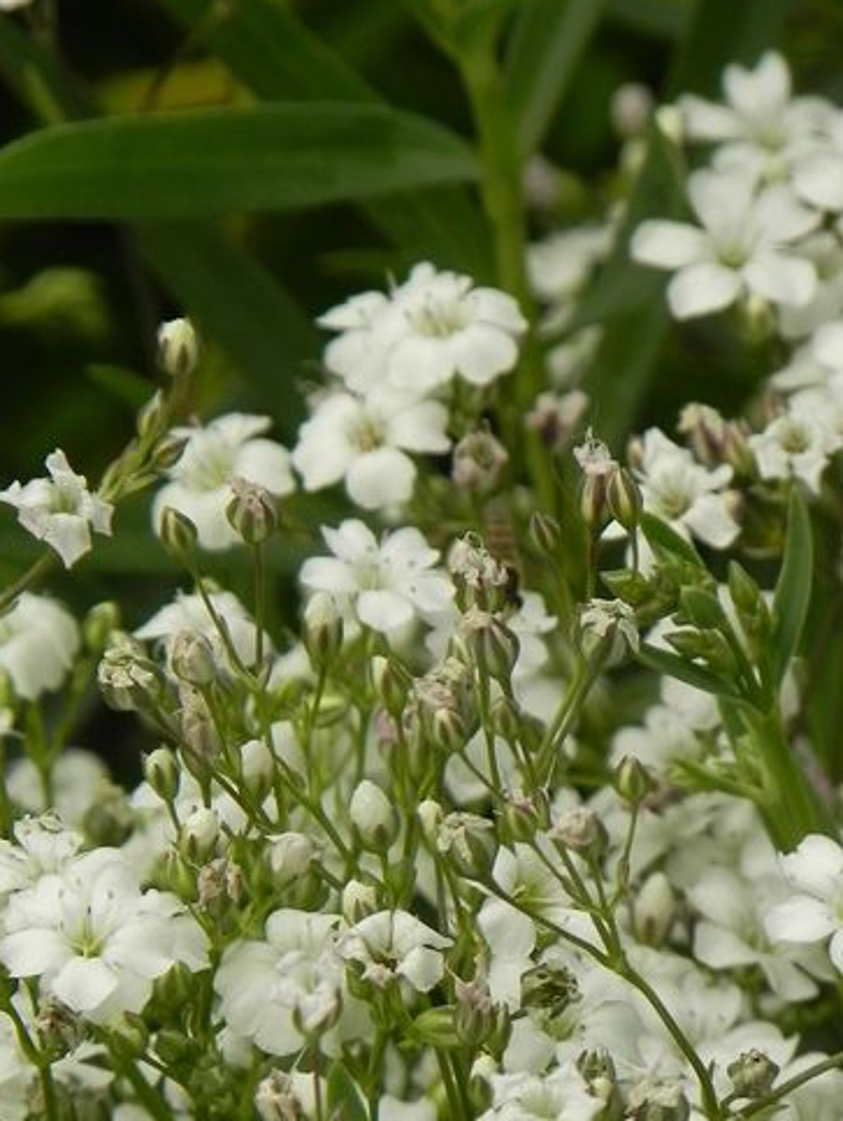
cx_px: 260
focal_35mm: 796
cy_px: 750
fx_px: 25812
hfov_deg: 1.9
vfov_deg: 2.5
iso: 160
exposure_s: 1/400
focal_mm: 85.6
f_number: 5
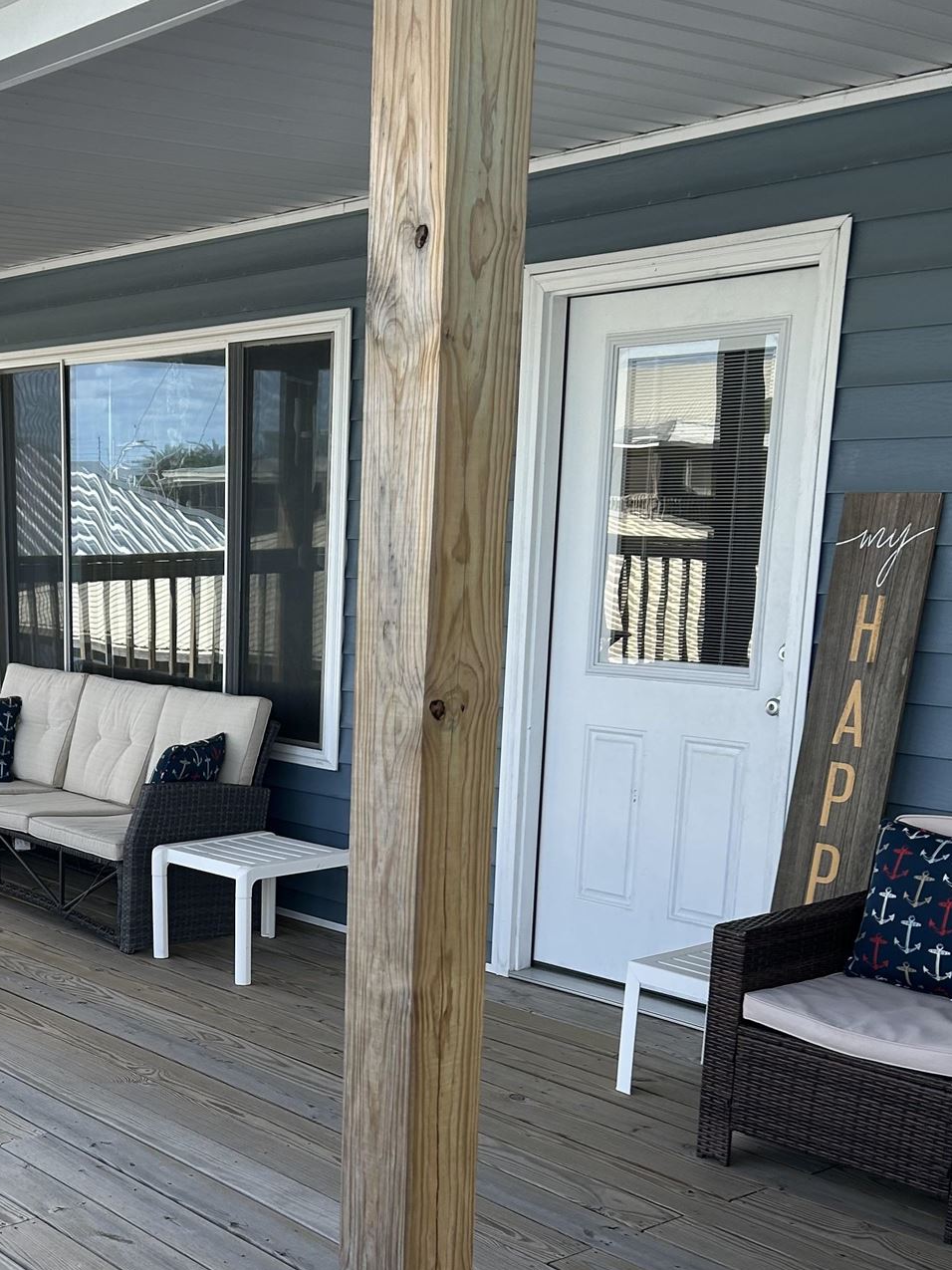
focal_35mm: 47
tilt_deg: -14.3
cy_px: 971
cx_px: 191
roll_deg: -0.1
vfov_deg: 39.2
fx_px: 1724
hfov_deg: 30.1
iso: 50
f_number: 1.5
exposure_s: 1/866
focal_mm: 5.7
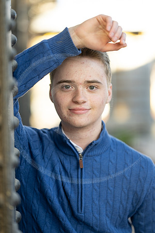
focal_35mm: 85
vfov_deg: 23.9
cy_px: 116
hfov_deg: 16.1
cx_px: 78
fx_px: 549
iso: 100
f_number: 1.8
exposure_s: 1/250
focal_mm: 85
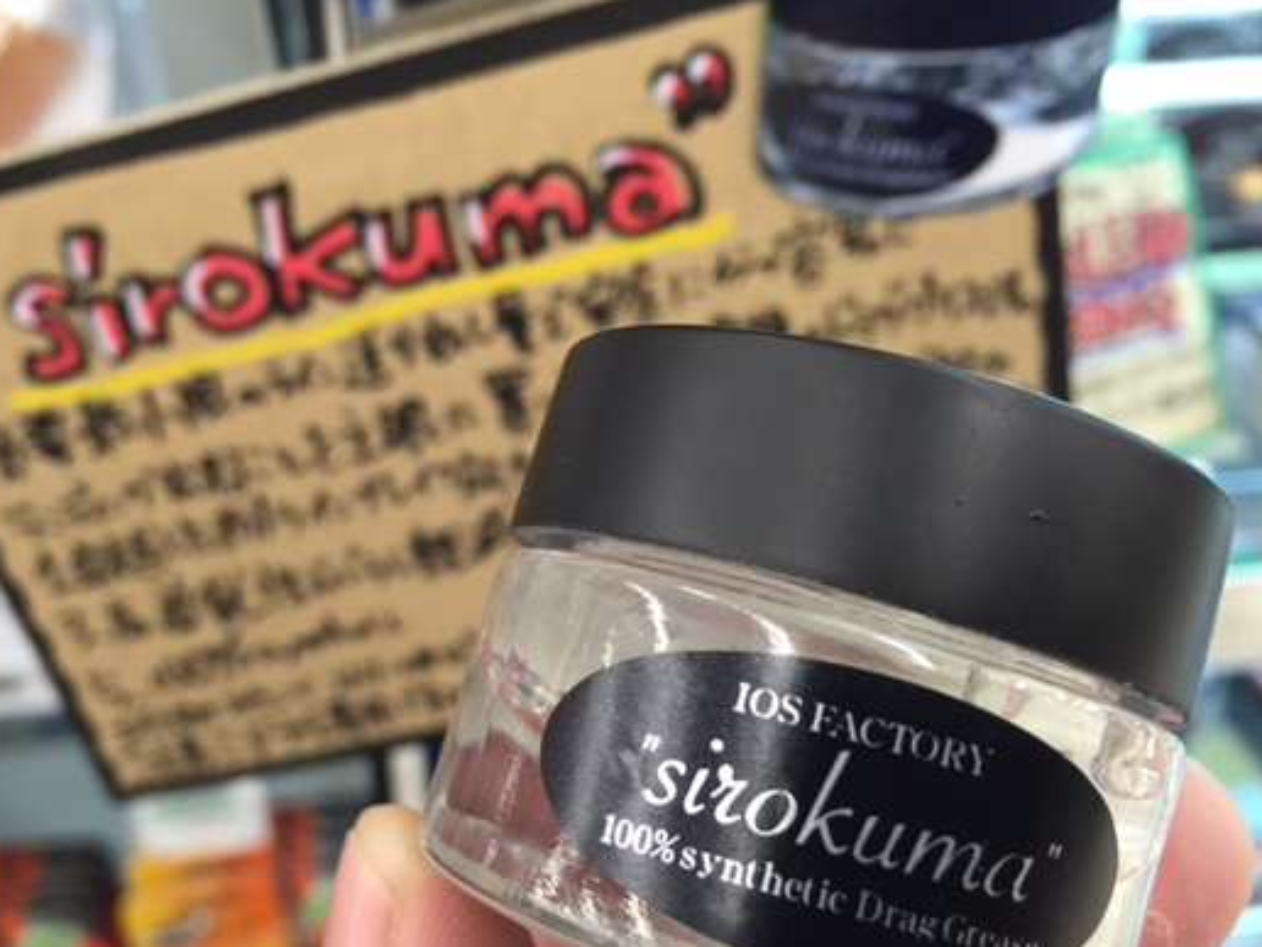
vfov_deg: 39.6
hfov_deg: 50.9
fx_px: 1312
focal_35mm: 36
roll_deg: +4.0
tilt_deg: -30.3
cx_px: 482
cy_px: 526
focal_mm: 4.15
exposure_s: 1/30
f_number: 2.2
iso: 50
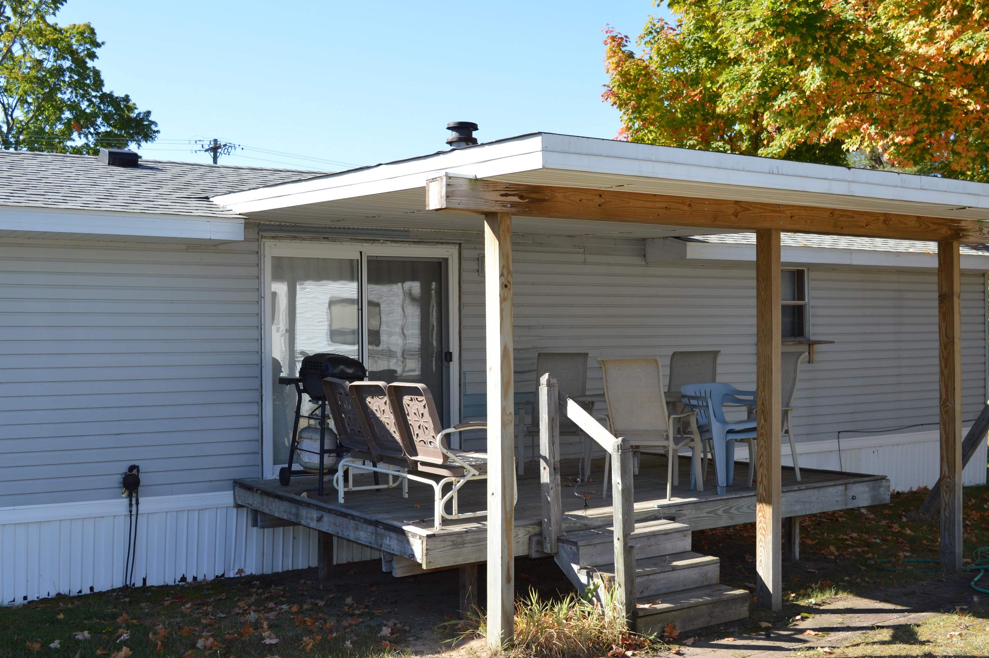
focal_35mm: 44
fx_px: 1196
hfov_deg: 44.9
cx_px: 536
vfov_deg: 30.7
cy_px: 347
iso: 100
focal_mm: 25
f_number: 7.1
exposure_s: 1/200
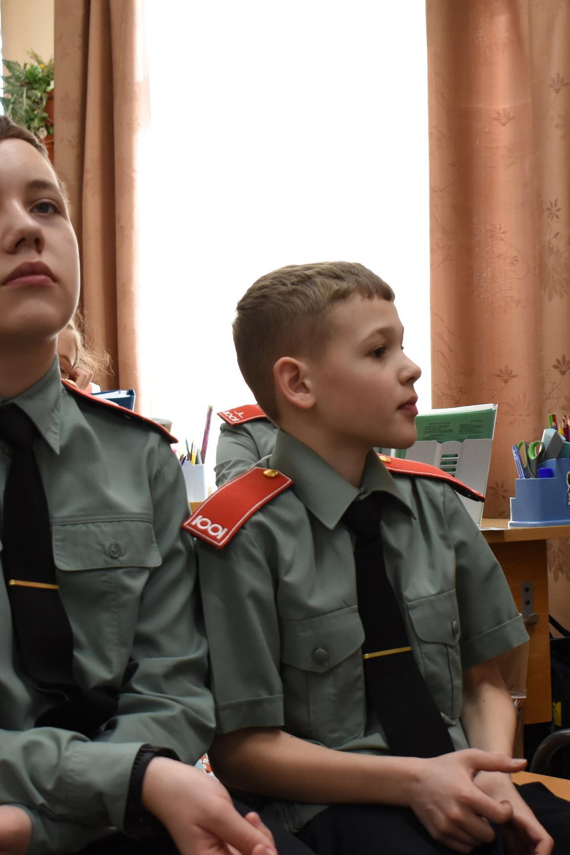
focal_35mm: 72
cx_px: 299
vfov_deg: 28.1
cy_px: 460
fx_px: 1706
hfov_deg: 19.0
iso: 800
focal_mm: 27
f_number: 5
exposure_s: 1/100
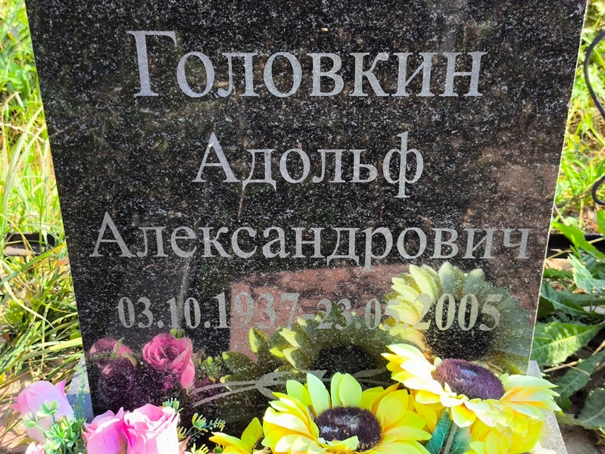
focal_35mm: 50
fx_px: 874
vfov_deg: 29.1
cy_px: 227
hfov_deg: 38.2
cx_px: 302
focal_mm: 4.71
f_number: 1.7
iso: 50
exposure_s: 1/259
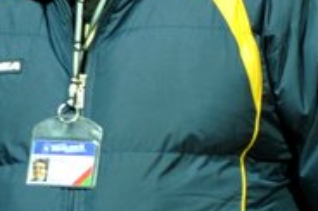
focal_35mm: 1304
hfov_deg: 1.6
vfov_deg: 1.1
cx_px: -71
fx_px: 11499
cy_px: 138
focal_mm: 300
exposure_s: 1/80
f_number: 2.8
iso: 800
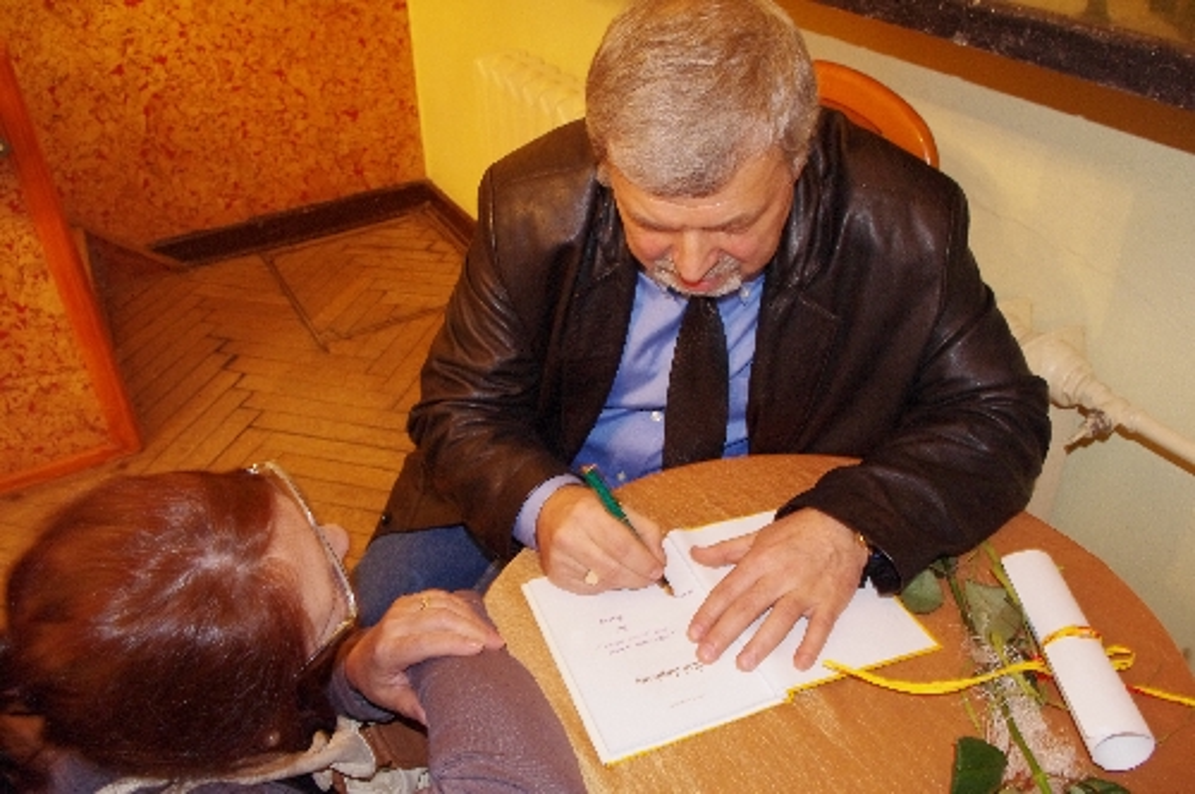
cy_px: 397
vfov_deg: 42.2
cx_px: 598
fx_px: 1028
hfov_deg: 60.3
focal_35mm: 31
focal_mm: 21.25
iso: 3200
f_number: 7.1
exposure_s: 1/8
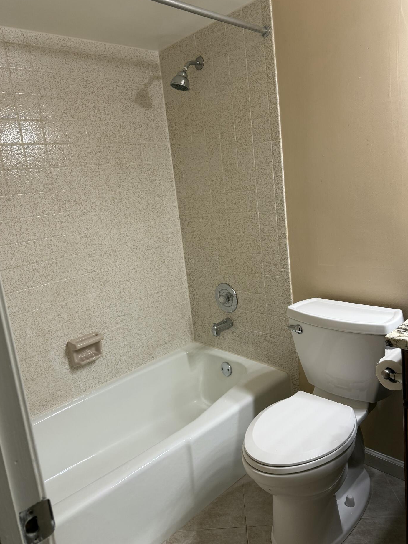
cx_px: 199
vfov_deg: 67.3
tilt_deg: -10.3
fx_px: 409
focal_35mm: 26
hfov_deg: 53.1
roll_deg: +6.1
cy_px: 263
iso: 200
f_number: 1.78
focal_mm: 6.76
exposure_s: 1/120
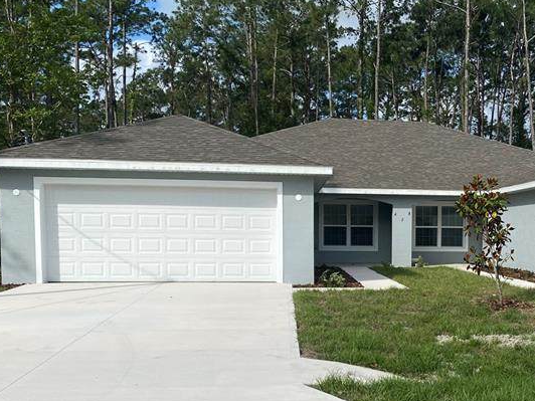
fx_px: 773
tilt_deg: -5.1
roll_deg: -0.7
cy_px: 286
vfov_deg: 28.8
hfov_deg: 37.0
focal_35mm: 50
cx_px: 421
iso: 32
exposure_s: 1/3846
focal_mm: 4.25
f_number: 1.8
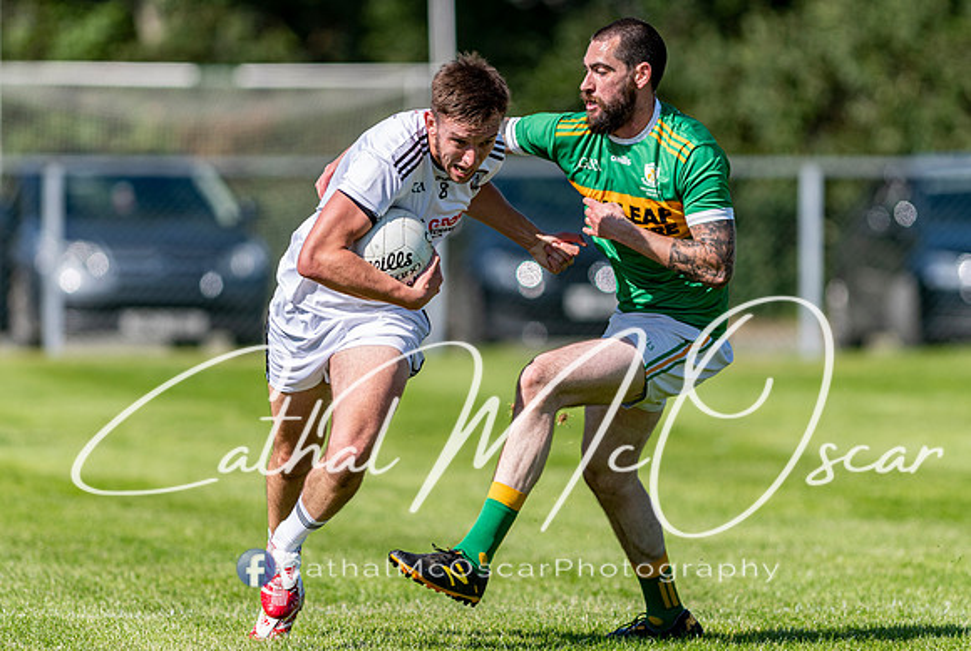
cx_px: 480
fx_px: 12678
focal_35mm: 469
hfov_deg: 4.4
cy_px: 315
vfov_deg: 2.9
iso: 100
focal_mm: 300
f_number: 2.8
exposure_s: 1/2000
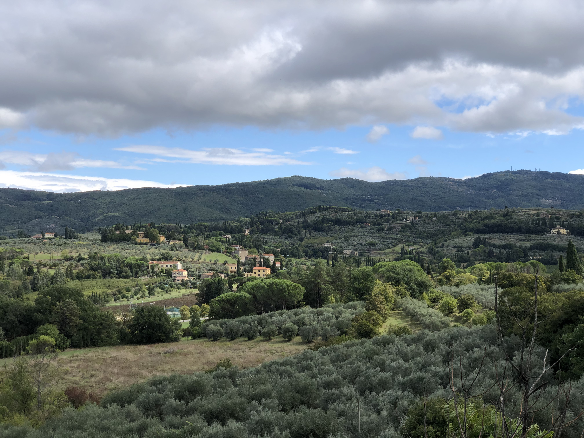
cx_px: 292
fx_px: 877
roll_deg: +0.2
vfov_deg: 28.0
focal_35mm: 52
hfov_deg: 36.8
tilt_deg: +2.3
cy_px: 219
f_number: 2.4
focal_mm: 6
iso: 16
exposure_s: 1/1245
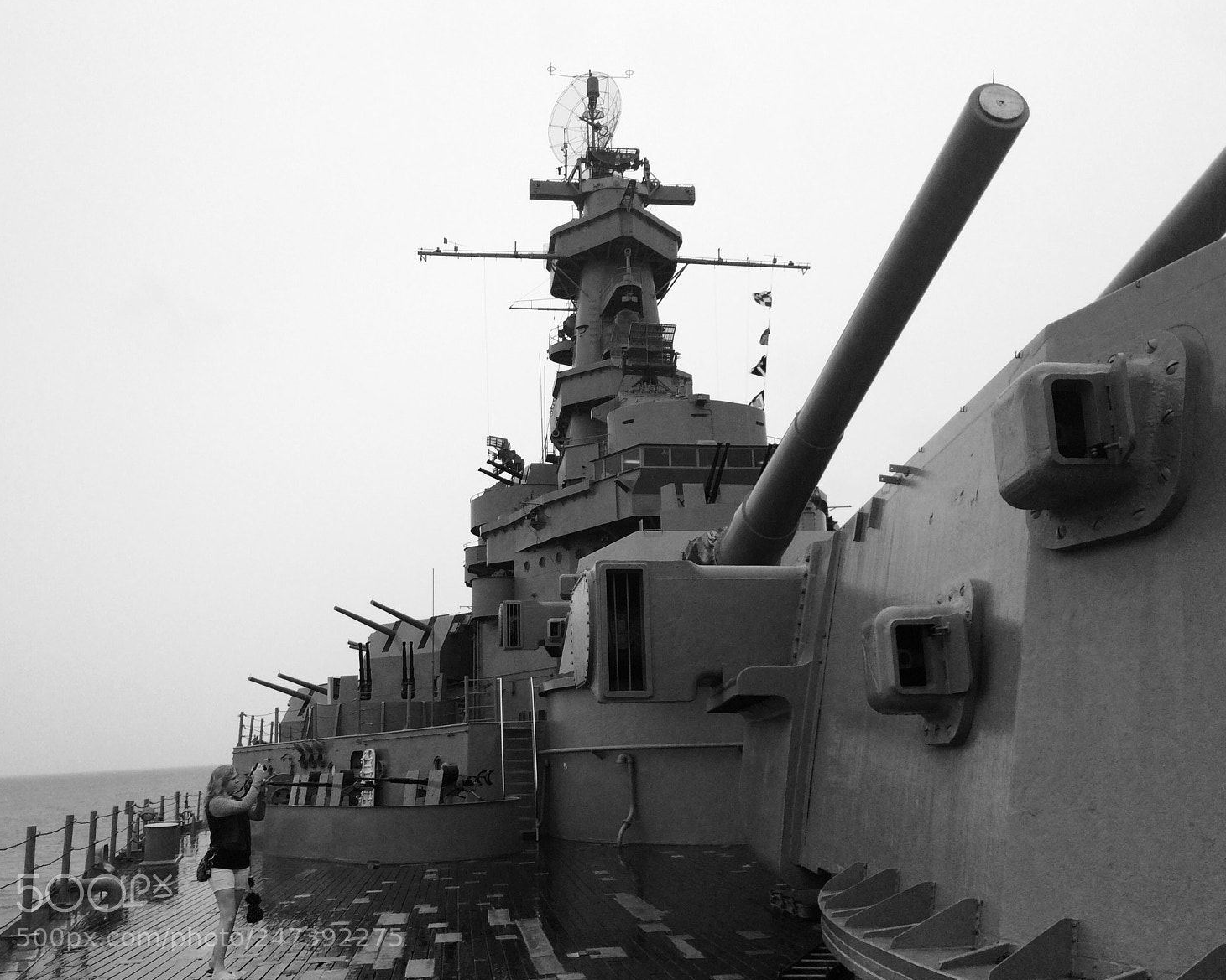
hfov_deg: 57.2
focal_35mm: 31
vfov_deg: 47.1
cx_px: 635
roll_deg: +3.0
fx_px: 1125
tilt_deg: +10.7
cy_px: 500
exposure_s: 1/120
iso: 40
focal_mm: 4.15
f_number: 2.2
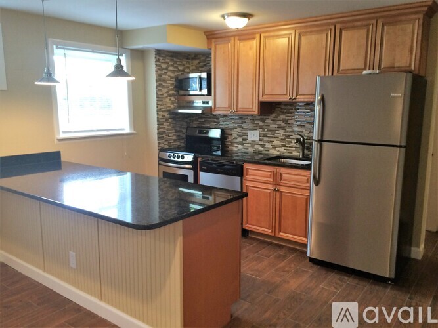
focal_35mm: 29
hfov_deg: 61.7
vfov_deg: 48.2
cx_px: 219
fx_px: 367
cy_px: 164
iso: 100
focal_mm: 4.15
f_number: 2.2
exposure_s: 1/30
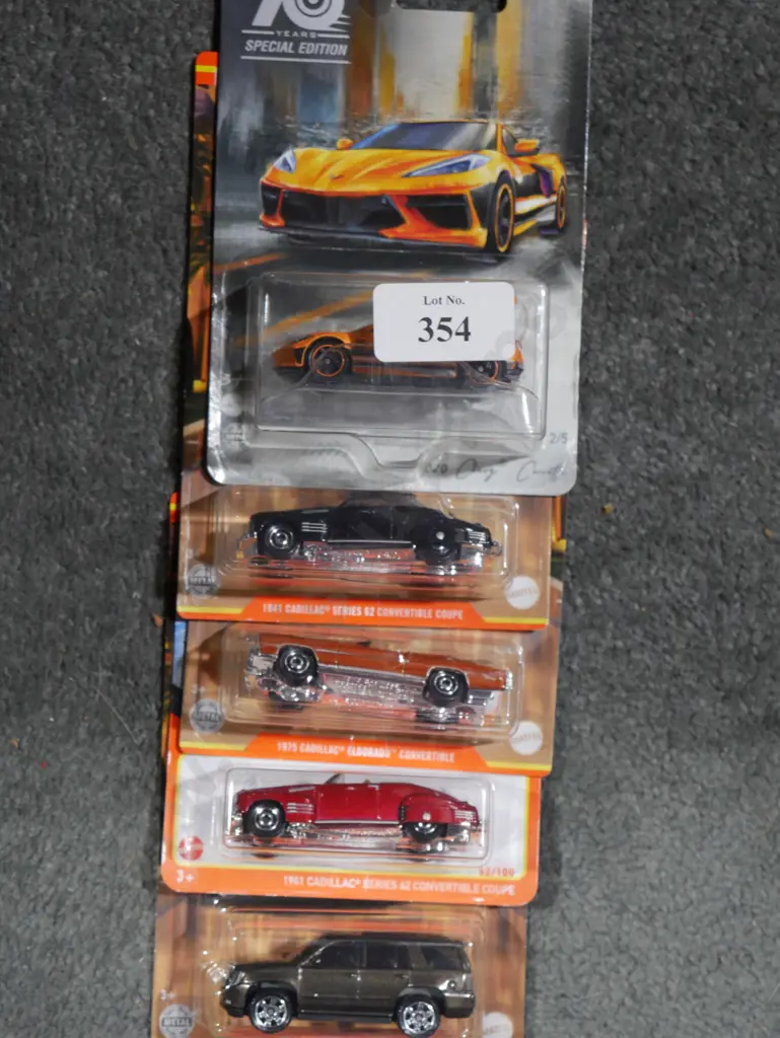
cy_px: 519
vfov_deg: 28.5
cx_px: 390
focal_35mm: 68
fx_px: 2041
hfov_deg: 21.6
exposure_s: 1/80
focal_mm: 34
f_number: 5.4
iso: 1000
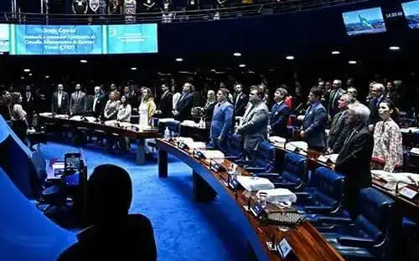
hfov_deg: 46.2
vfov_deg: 30.3
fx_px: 479
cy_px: 84
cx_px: 126
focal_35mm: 42
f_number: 8
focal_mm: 24
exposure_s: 1/100
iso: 6400
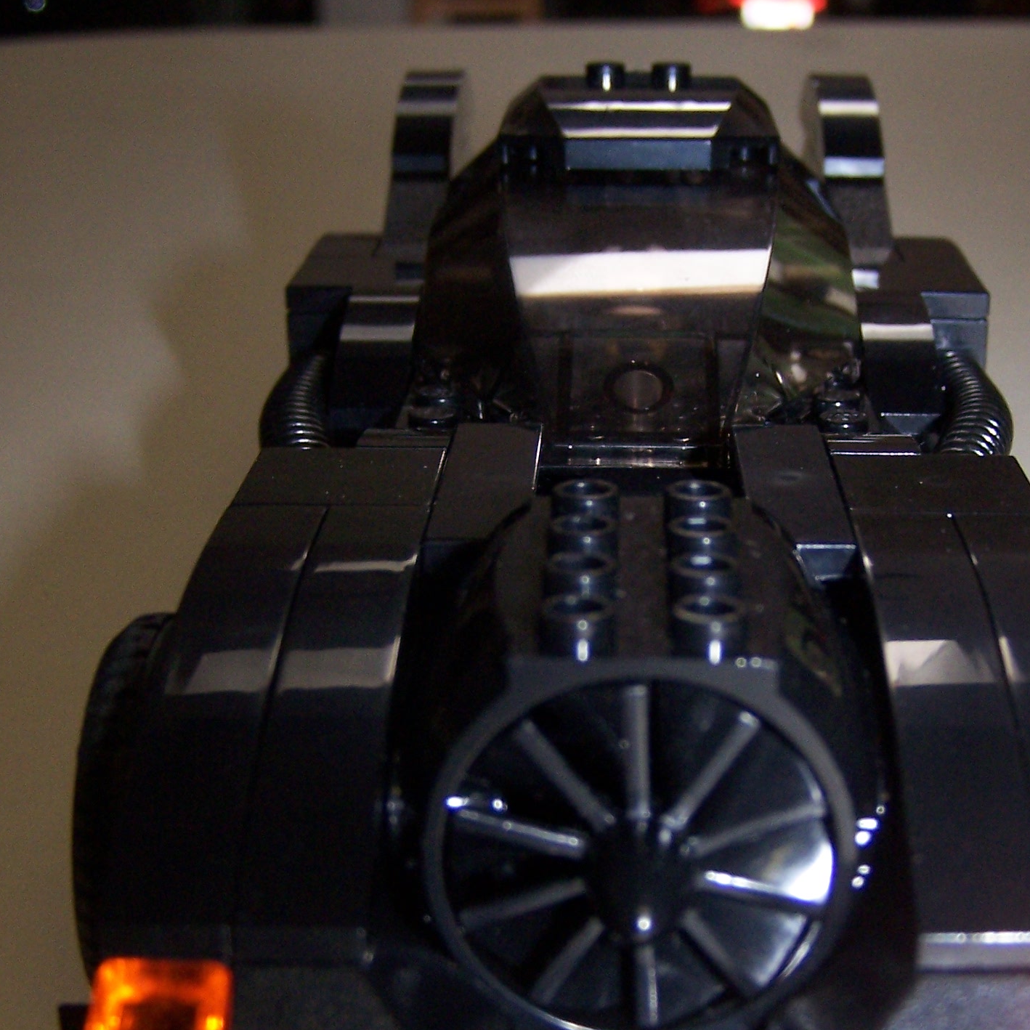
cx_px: 625
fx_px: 2054
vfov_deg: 28.1
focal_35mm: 61
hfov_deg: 28.1
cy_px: 644
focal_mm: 6.3
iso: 140
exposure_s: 1/60
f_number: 2.8
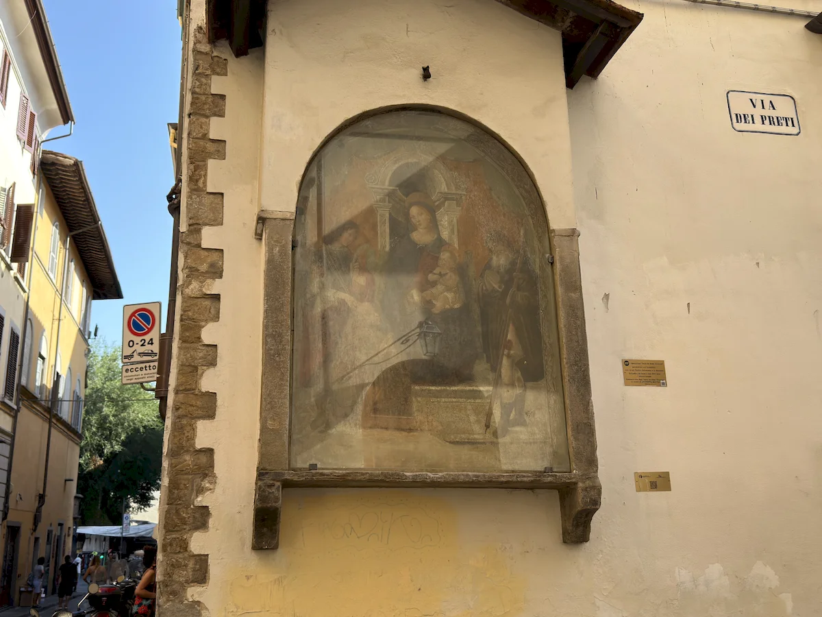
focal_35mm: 34
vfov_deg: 41.8
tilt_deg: +16.0
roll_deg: +1.4
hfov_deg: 54.0
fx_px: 807
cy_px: 308
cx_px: 411
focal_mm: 6.76
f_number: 1.78
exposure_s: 1/1295
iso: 100
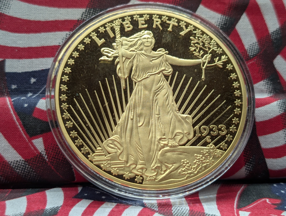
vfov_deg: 29.7
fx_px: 405
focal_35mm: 49
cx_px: 143
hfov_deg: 38.9
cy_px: 108
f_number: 1.68
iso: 19
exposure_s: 1/45.4
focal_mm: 6.9
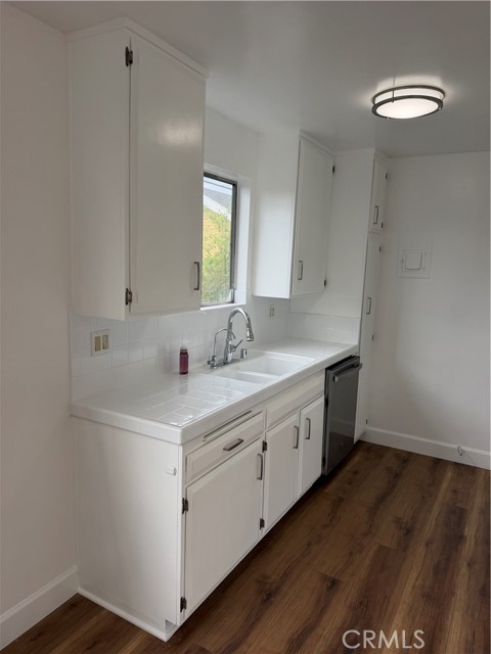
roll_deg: -3.3
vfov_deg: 71.6
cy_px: 327
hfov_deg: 56.8
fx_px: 454
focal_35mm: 24
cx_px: 246
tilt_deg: -7.4
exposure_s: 1/507
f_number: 1.78
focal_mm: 6.76
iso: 100
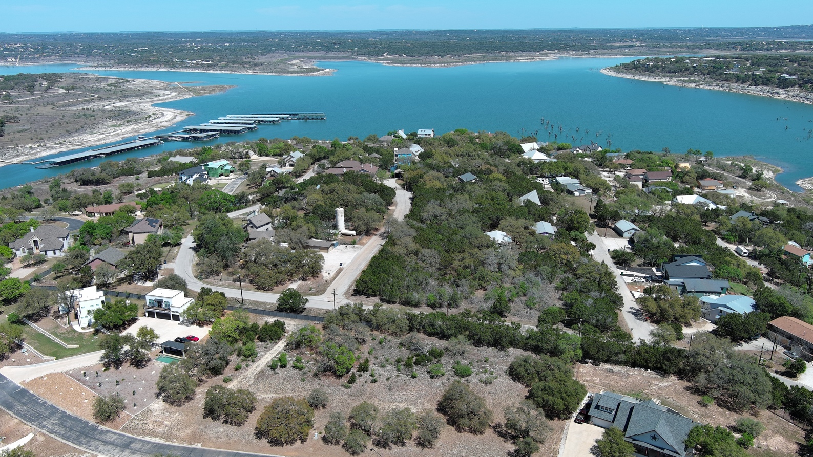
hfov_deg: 62.6
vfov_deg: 37.7
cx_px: 399
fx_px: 668
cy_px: 252
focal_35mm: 31
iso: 100
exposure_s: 1/1511
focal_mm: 10.57
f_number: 2.8
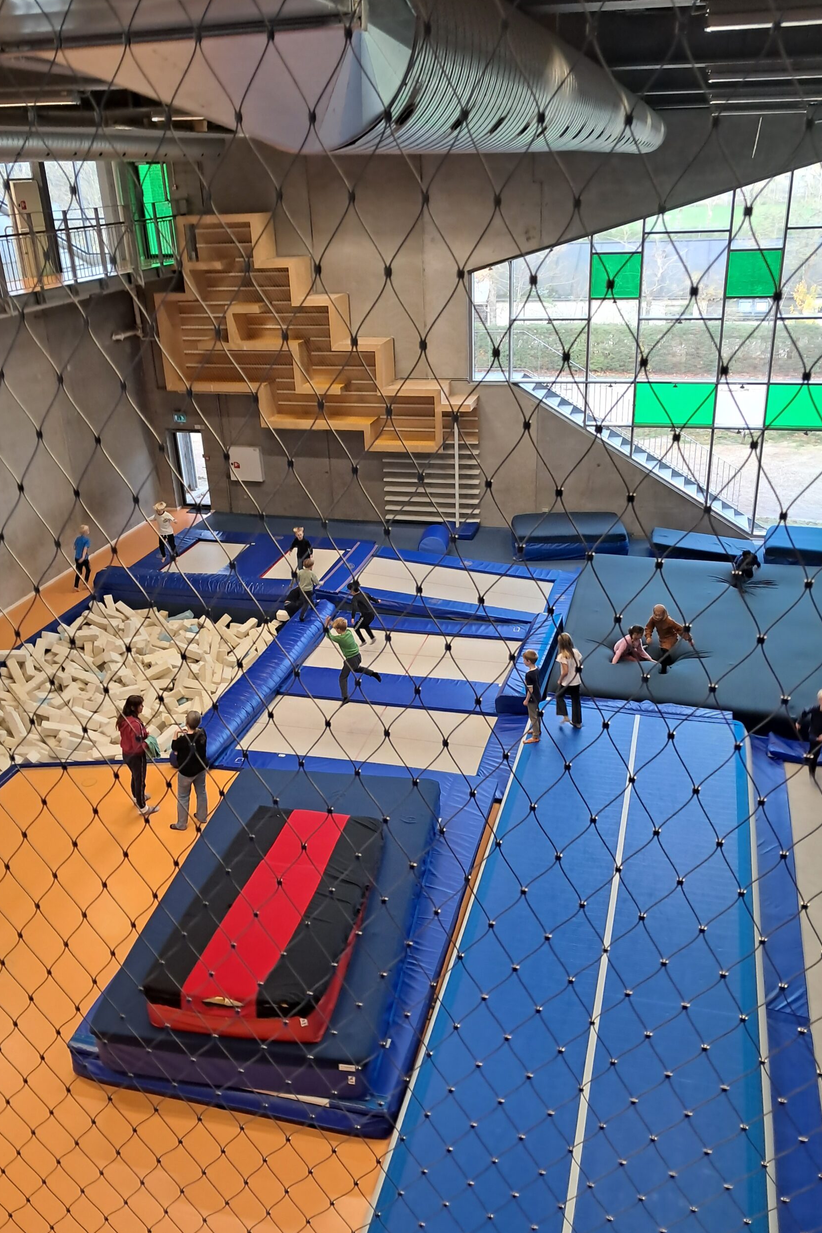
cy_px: 623
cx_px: 377
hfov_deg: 44.9
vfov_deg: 63.7
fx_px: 993
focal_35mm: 29
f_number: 1.8
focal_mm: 4
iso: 125
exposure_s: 1/50
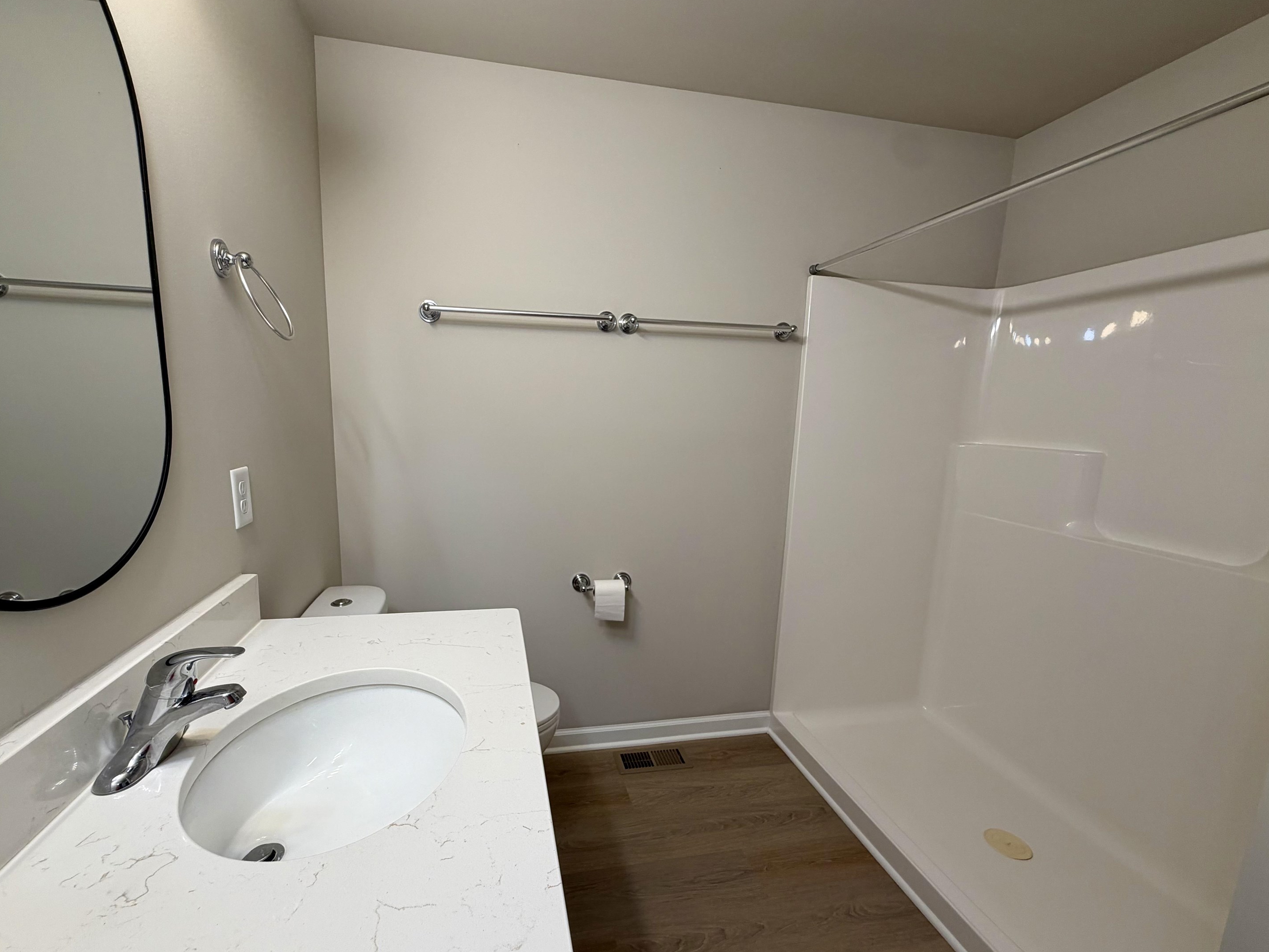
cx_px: 597
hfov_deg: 98.1
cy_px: 503
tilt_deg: -9.8
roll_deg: -1.2
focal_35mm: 15
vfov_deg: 81.7
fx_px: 550
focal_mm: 2.22
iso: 80
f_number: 2.2
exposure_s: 1/120
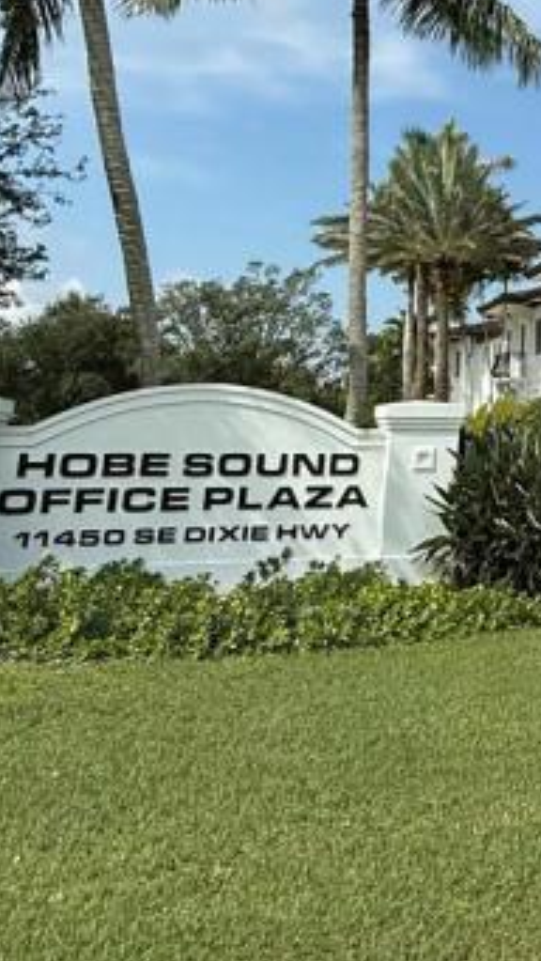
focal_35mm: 43
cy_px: 200
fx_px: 1096
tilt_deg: +12.6
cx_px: 738
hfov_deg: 23.8
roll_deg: -0.5
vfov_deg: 45.1
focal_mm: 2.22
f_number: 2.2
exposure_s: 1/3125
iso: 50
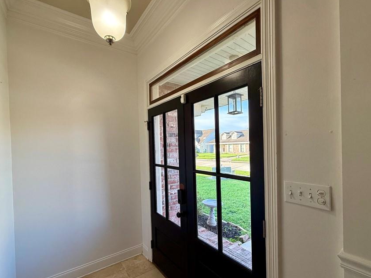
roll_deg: +1.3
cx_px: 195
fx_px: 182
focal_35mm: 17
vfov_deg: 74.6
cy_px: 150
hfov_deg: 91.0
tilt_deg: -0.2
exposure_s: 1/144
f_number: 2.2
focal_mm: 2.22
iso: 64
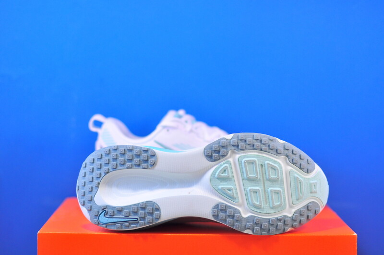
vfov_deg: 18.1
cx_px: 192
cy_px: 128
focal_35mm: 75
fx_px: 799
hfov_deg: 27.0
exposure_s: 1/320
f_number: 2
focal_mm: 50
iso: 250
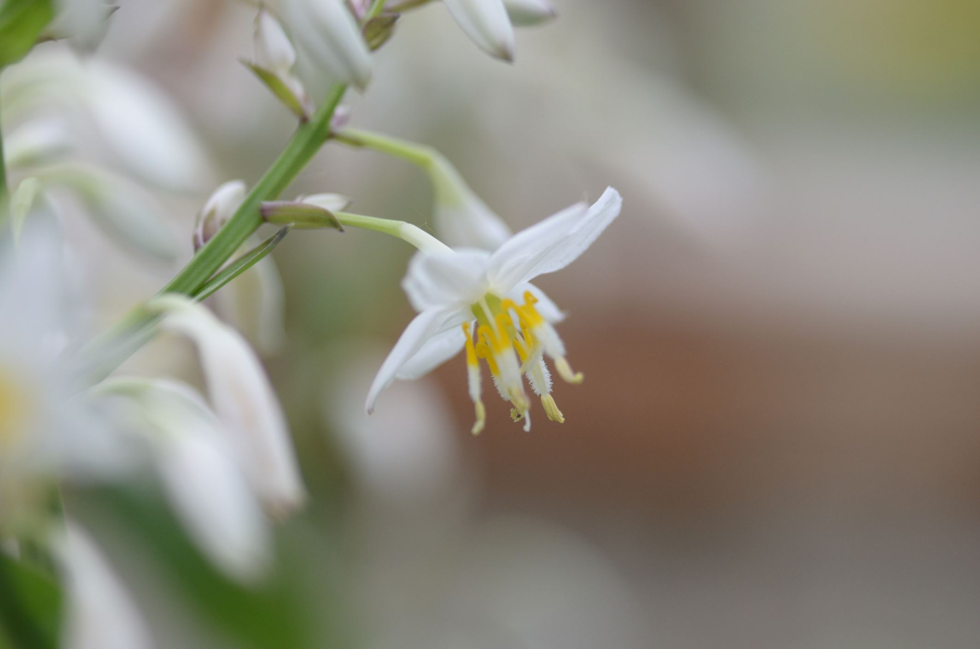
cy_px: 324
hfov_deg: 13.1
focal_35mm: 158
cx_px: 490
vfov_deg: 8.7
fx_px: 4278
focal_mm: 105
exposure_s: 1/640
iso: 640
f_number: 2.8
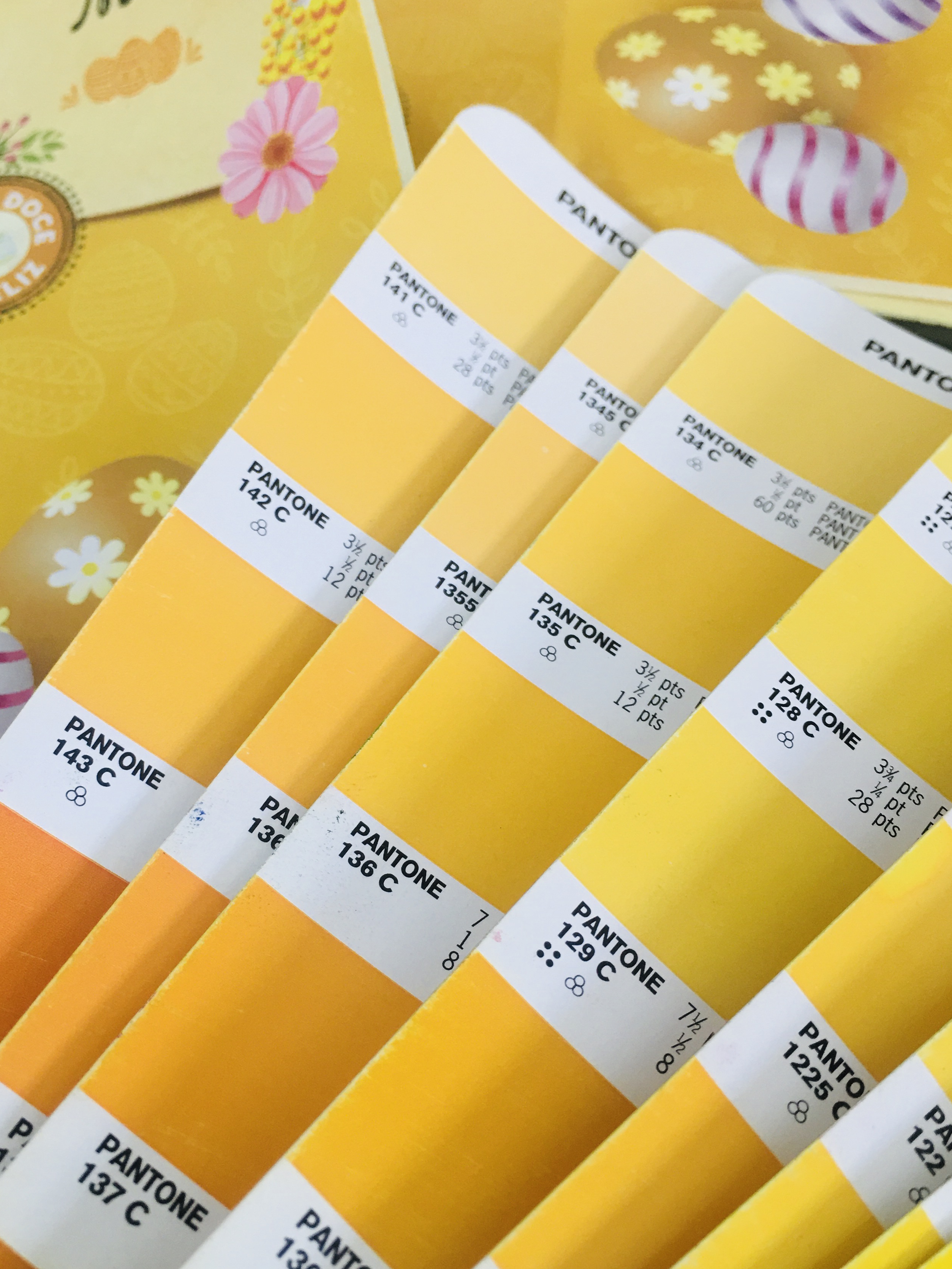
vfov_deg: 52.4
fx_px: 1283
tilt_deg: -54.4
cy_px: 725
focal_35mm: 35
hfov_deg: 40.6
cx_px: 391
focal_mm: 4.15
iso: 32
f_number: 2.2
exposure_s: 1/17
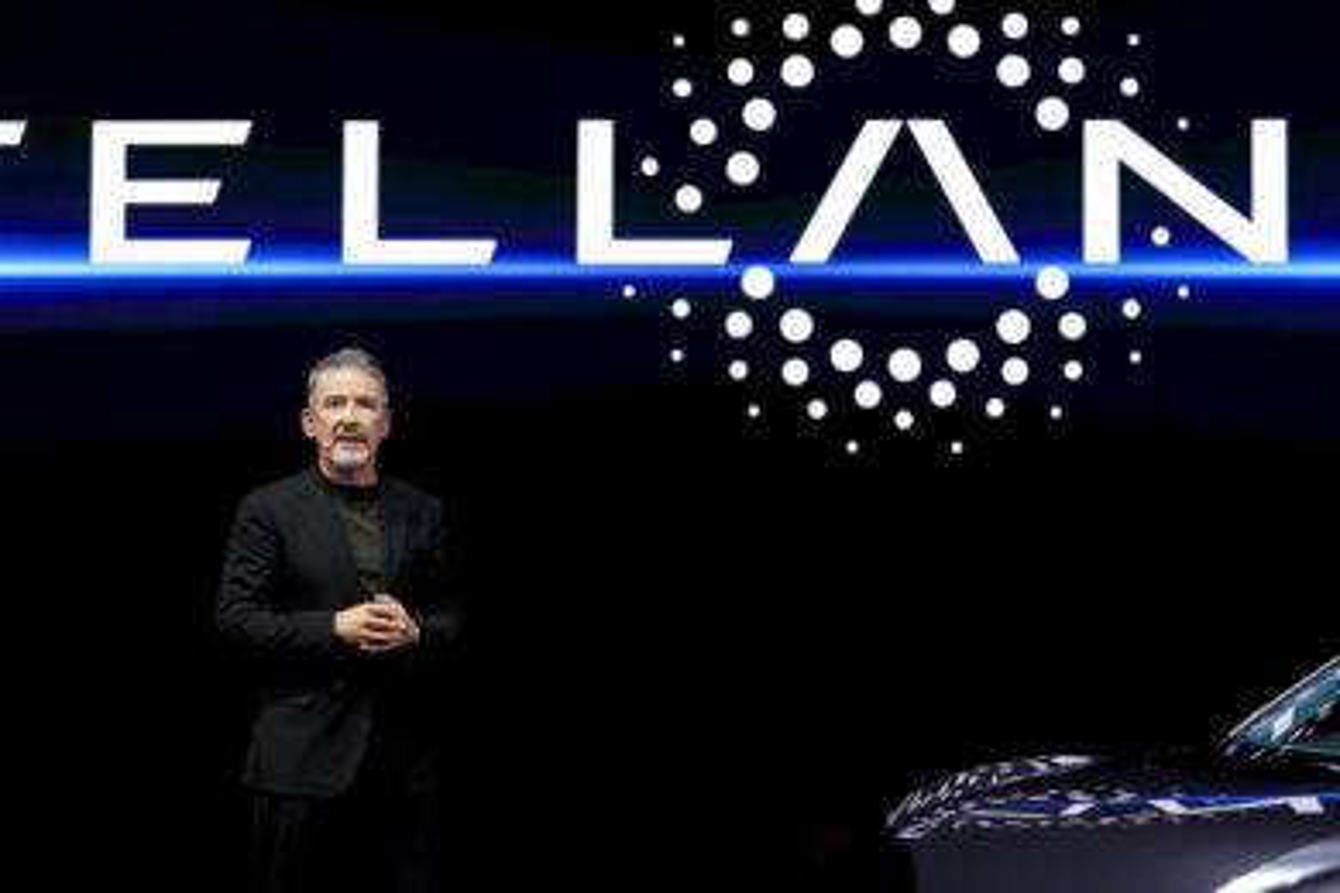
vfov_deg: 19.5
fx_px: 2605
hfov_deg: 28.8
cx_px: 670
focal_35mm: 70
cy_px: 446
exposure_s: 1/800
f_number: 2.8
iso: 1000
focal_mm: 70
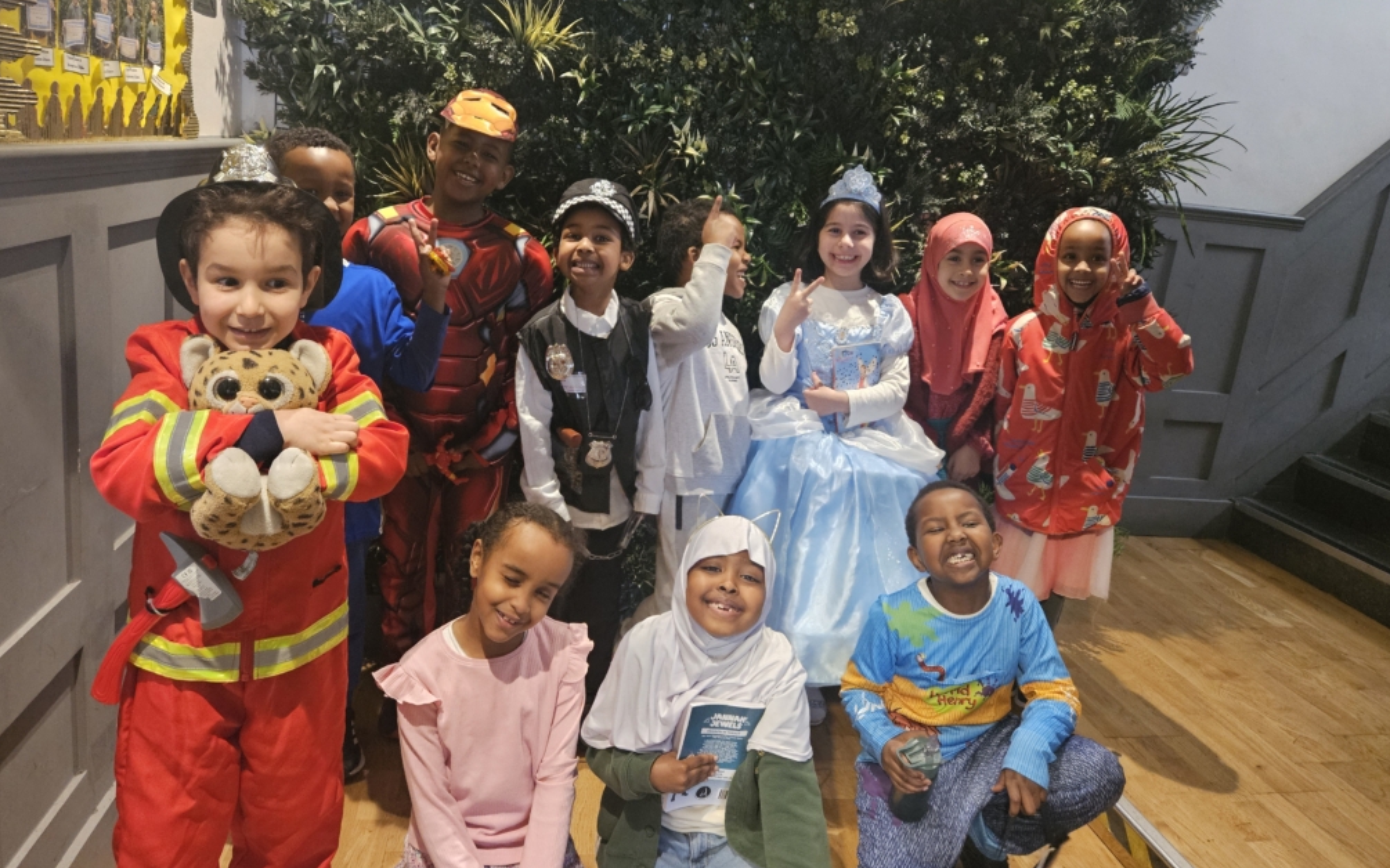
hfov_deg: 72.5
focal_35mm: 25
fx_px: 947
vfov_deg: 49.2
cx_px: 685
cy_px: 388
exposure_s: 1/100
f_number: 1.8
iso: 800
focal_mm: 5.4
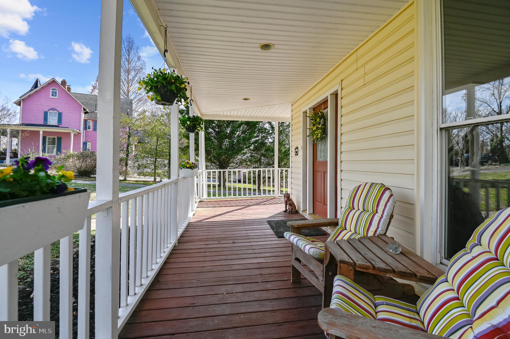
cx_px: 255
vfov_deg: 73.7
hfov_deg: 96.8
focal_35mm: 16
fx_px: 226
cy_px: 170
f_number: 6.3
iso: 100
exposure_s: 1/320
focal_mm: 16
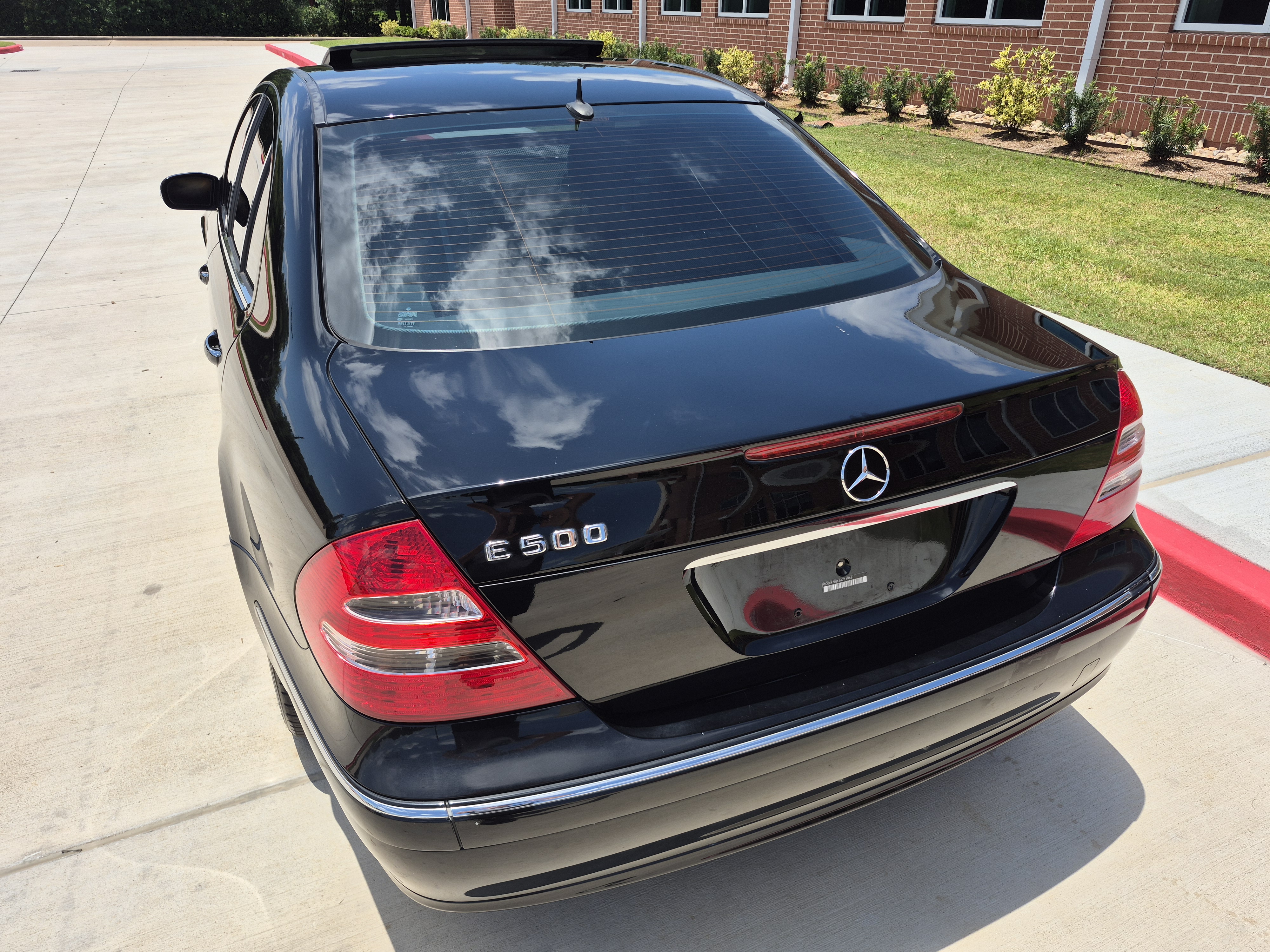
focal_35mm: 23
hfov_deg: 73.9
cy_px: 476
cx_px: 635
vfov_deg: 58.9
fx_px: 844
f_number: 1.8
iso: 25
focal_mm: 5.4
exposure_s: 1/2080
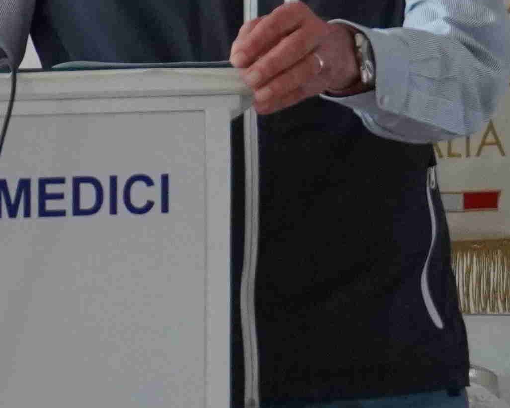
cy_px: -290
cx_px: 278
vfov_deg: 3.7
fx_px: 6202
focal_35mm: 411
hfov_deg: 4.7
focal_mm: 50
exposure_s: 1/160
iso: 2000
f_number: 5.6
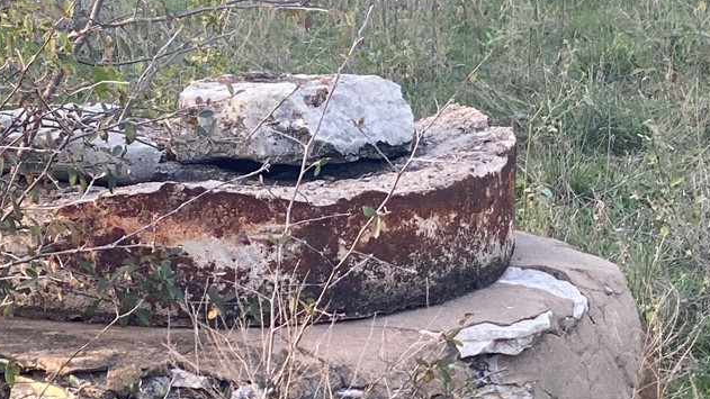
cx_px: 311
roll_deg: -2.4
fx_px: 3464
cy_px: 262
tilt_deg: -12.2
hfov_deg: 11.7
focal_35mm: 184
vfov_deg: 6.6
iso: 50
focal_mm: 6
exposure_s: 1/122
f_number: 2
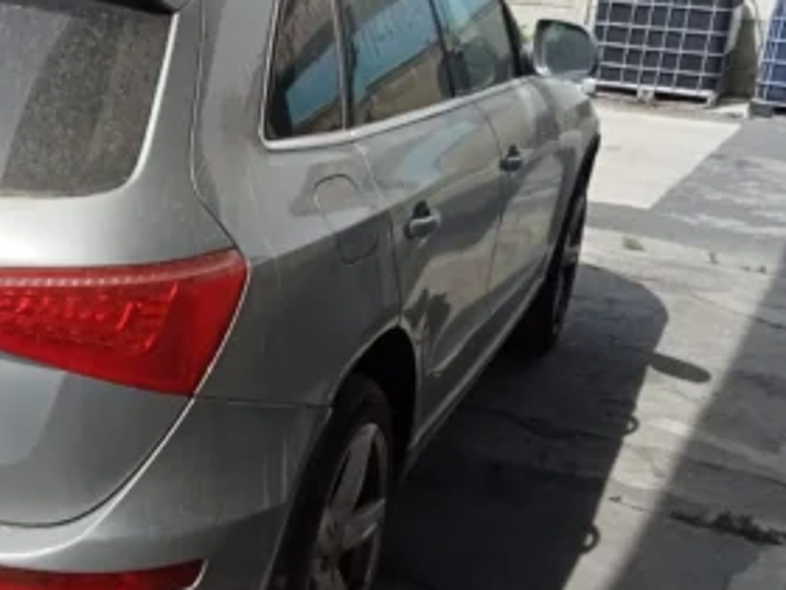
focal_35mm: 60
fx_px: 1362
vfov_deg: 24.4
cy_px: 270
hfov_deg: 30.6
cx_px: 59
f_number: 2.2
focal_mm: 3.46
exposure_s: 1/778
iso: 100
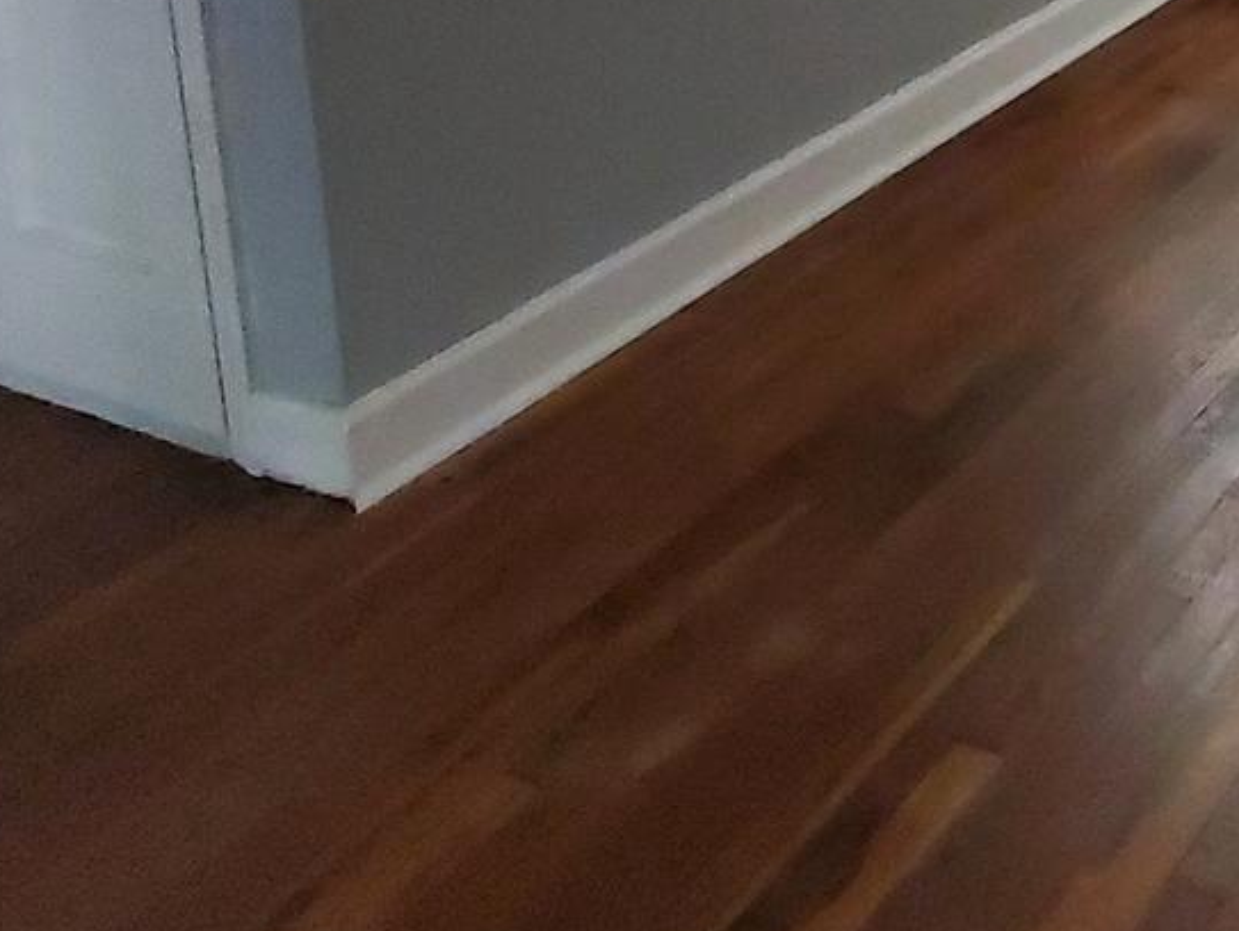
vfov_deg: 24.7
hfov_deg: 33.9
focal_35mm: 49
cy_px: -363
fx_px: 1755
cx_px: 1353
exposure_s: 1/29
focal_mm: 1.8
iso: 800
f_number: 2.2
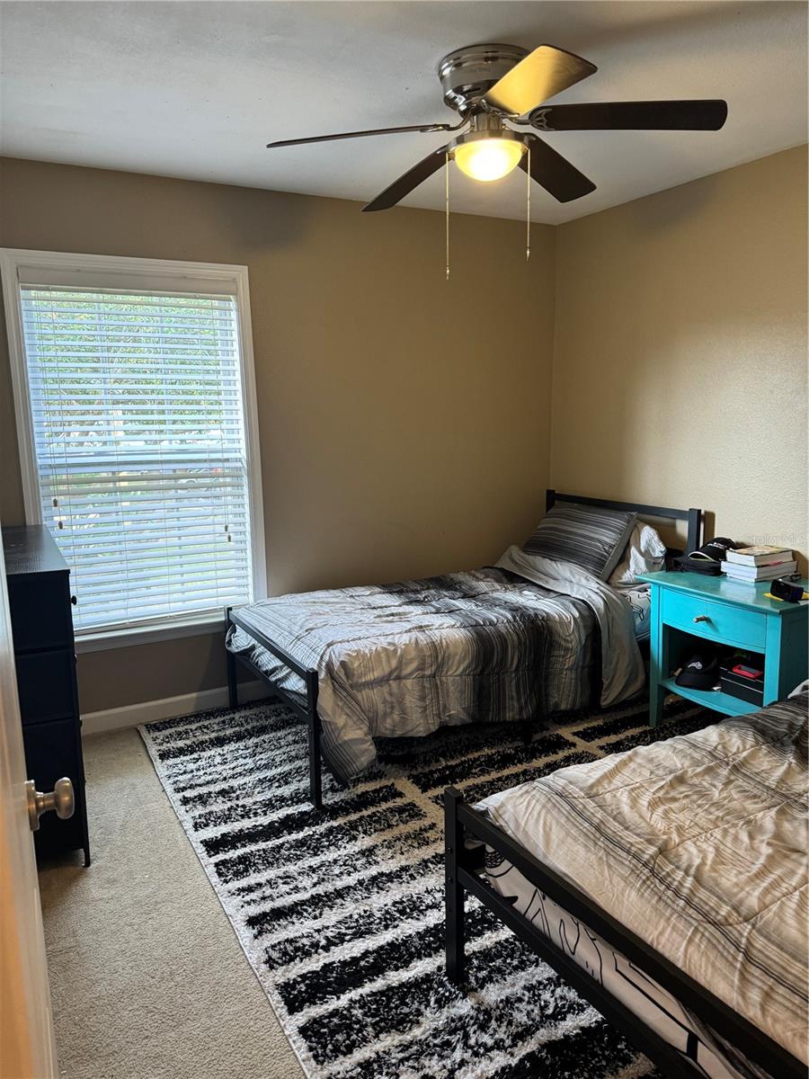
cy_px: 540
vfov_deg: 71.6
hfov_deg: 56.8
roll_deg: +1.1
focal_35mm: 24
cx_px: 404
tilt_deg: -9.8
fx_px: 748
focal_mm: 6.76
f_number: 1.78
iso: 250
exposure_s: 1/60
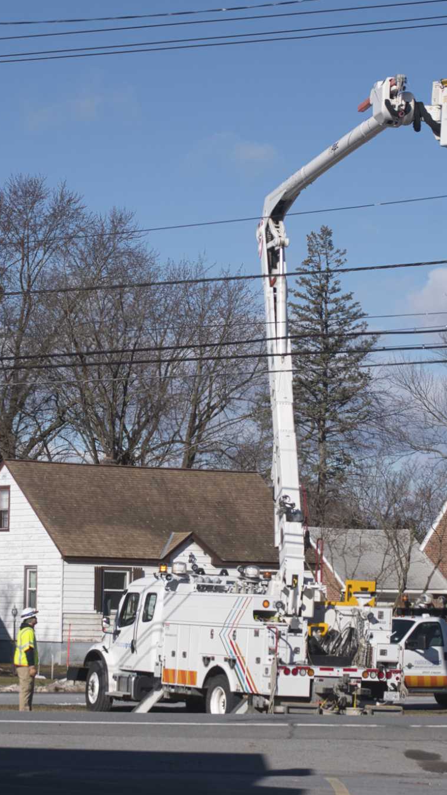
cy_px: 400
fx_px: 2756
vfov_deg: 16.4
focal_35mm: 131
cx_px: 189
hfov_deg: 9.3
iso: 500
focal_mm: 55
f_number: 8
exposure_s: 1/2500
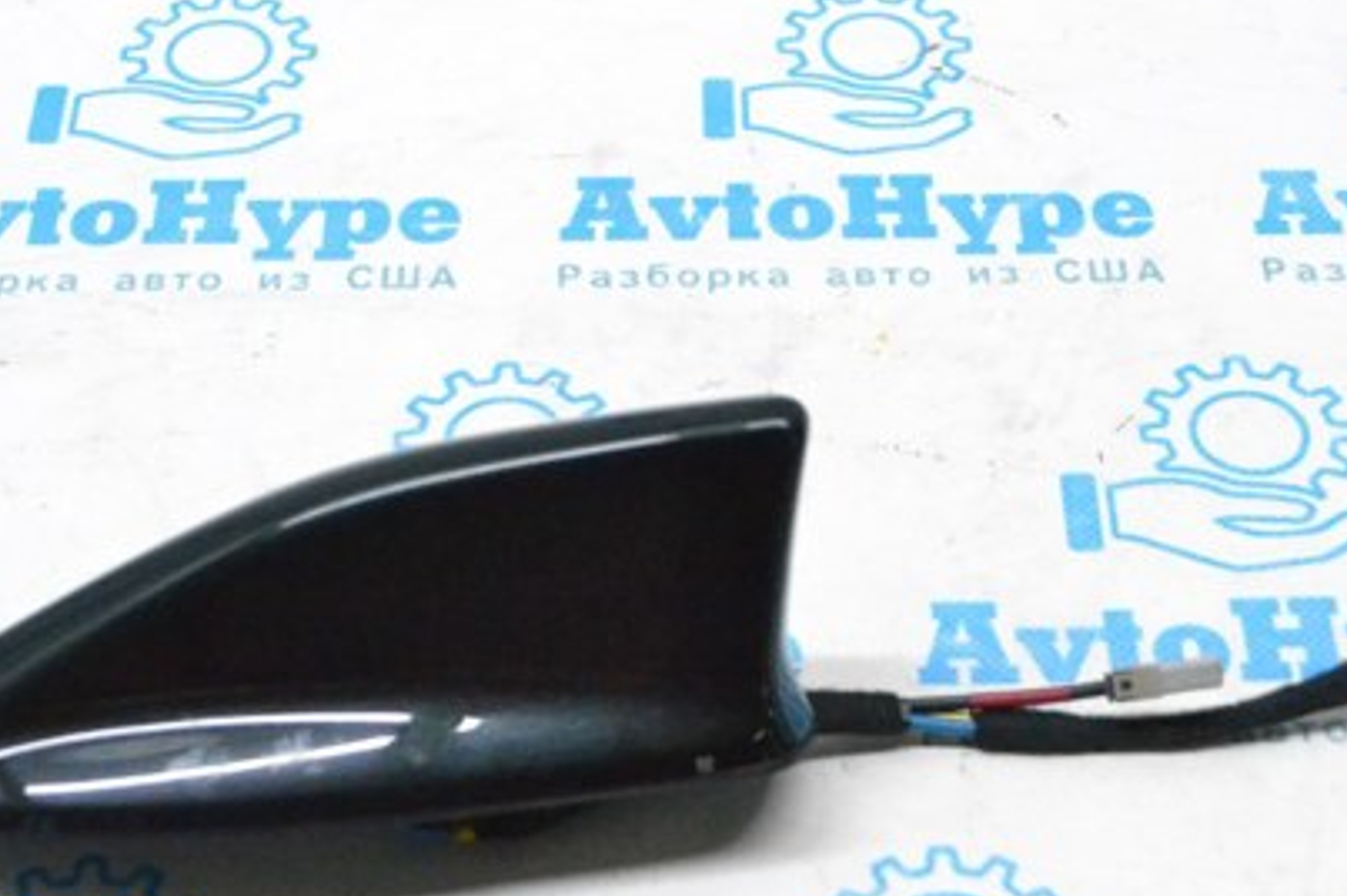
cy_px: 421
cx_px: 742
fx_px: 3028
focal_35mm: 81
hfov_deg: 25.1
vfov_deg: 16.8
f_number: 5
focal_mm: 34
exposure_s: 1/800
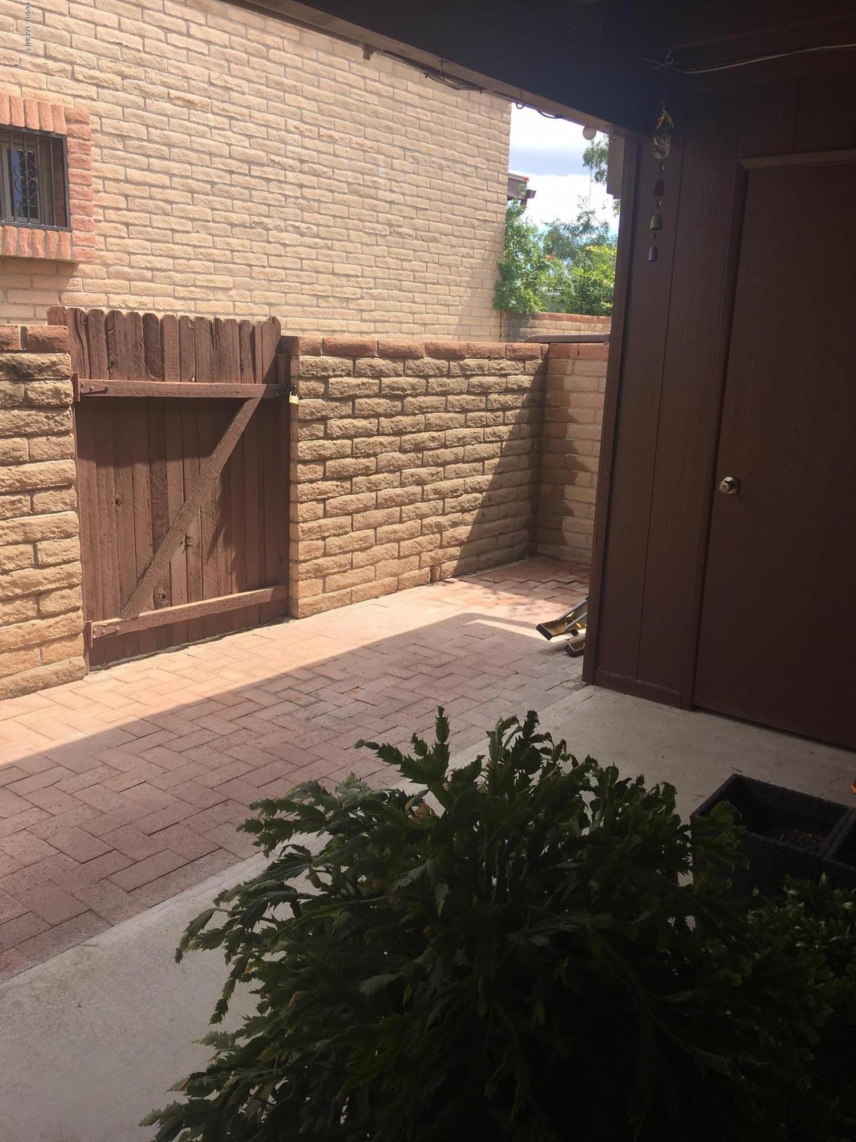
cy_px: 571
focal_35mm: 29
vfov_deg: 61.7
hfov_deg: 48.2
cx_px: 428
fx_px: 956
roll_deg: -3.2
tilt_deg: -11.5
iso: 25
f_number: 2.2
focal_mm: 4.15
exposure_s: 1/674
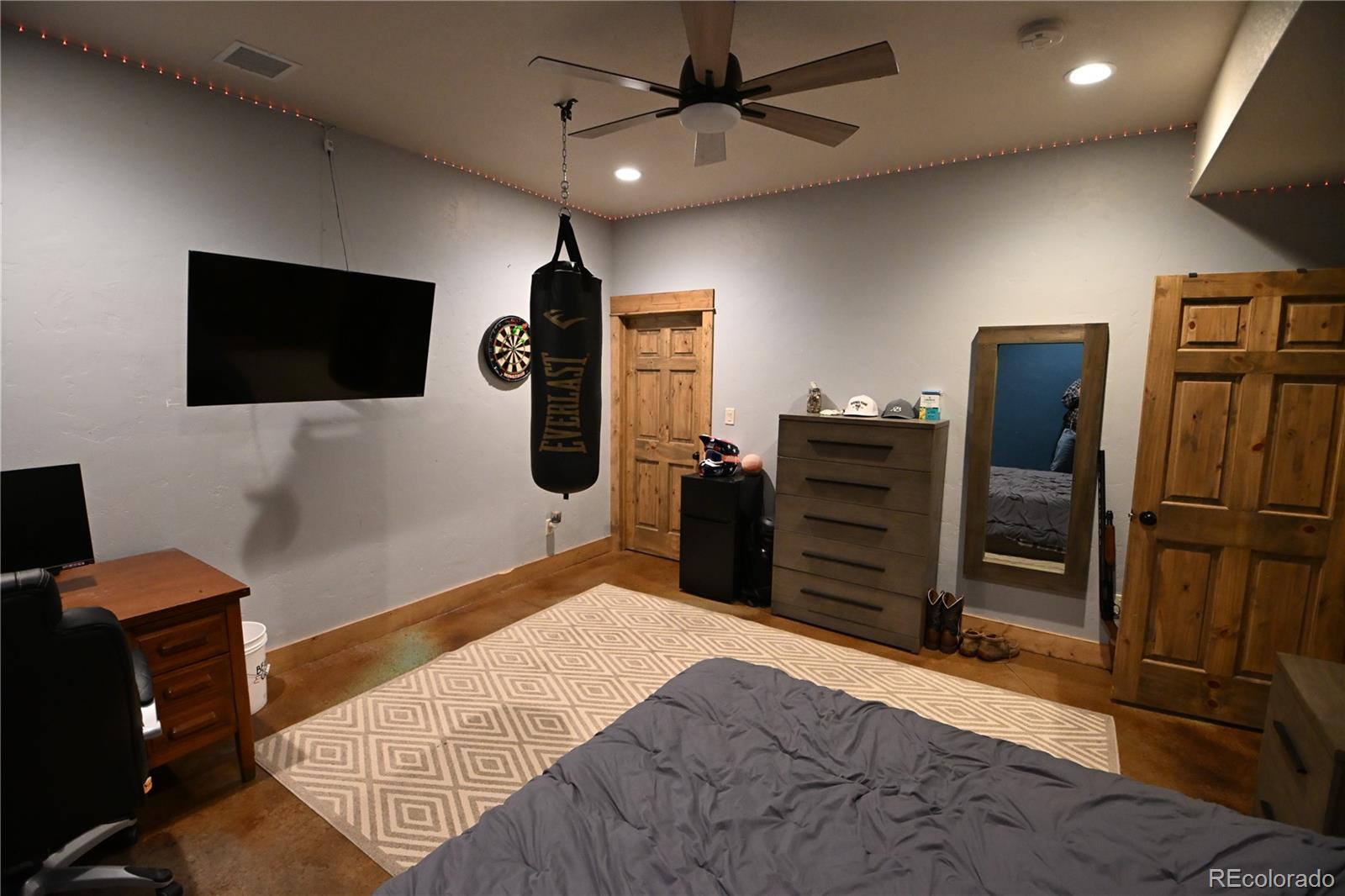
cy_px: 448
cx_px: 672
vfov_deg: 77.3
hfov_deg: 100.4
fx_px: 560
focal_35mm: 15
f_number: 3.5
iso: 2800
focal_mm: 10
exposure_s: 1/125
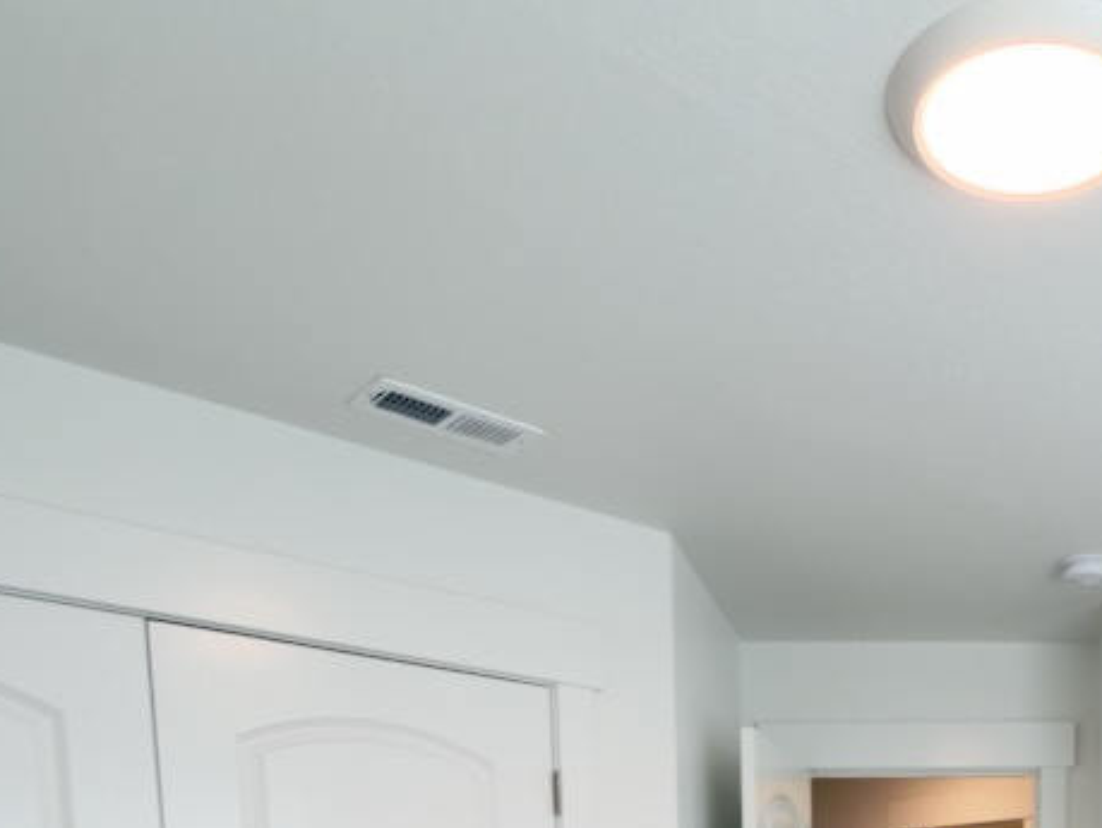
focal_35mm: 39
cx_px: 946
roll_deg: -0.3
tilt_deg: -7.0
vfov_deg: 28.6
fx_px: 1243
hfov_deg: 44.4
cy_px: 1130
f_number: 2.2
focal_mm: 2.22
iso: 32
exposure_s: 1/60
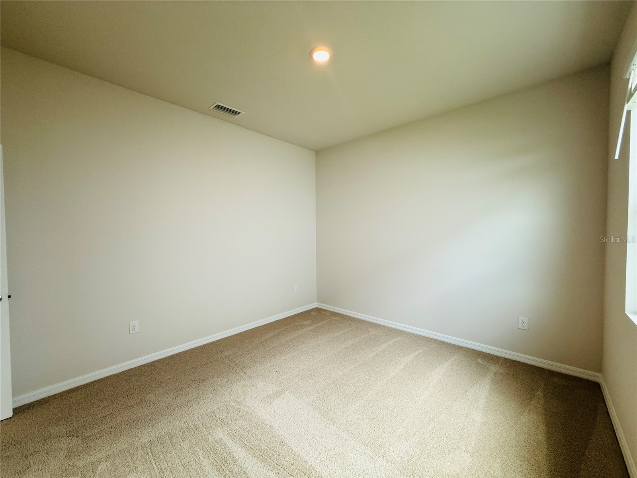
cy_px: 239
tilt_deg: -0.7
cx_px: 318
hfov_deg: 102.1
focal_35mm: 14
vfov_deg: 85.7
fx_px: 258
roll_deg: +0.3
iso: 80
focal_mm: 2.22
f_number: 2.2
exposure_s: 1/99
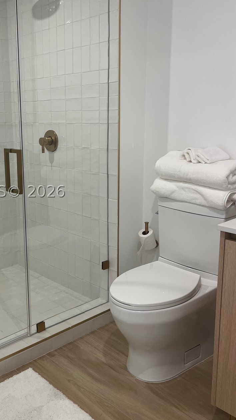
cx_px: 45
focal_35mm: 36
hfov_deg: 31.9
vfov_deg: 55.2
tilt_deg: -11.2
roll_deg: +2.2
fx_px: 401
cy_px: 191
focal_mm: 5.7
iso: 80
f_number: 1.5
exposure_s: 1/60
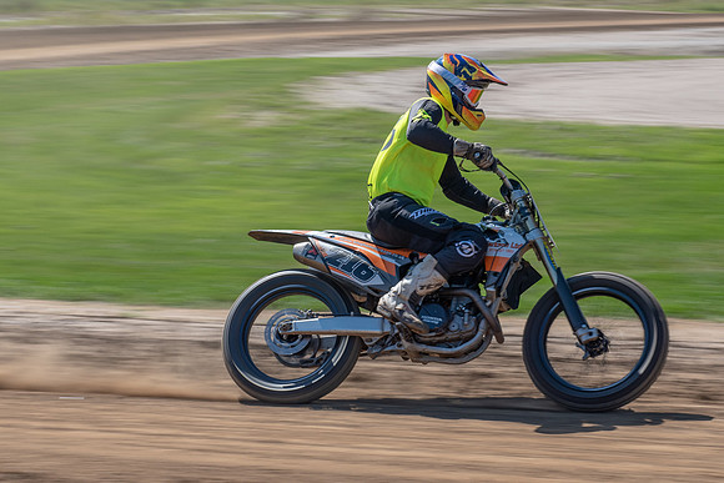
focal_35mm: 110
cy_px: 289
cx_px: 371
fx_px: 2203
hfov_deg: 18.7
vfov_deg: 12.5
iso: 200
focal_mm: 70
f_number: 8
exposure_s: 1/125
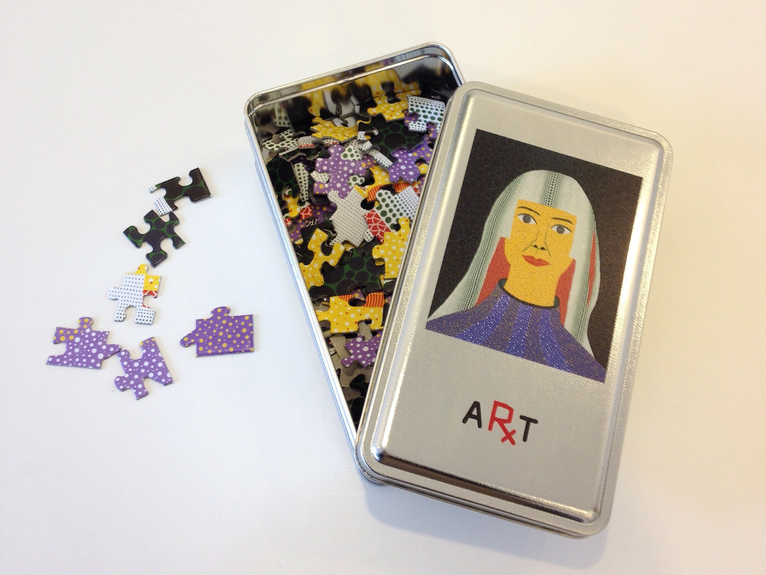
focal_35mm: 47
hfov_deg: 40.4
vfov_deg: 30.9
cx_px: 383
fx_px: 1040
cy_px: 288
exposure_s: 1/20
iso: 50
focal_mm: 4.28
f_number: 2.4
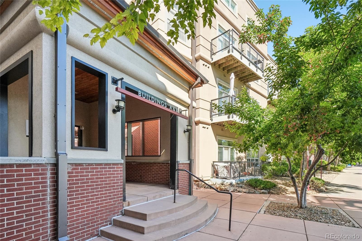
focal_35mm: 18
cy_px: 120
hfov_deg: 90.0
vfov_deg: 67.4
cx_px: 181
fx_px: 181
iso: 400
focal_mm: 12
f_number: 8
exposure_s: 1/250
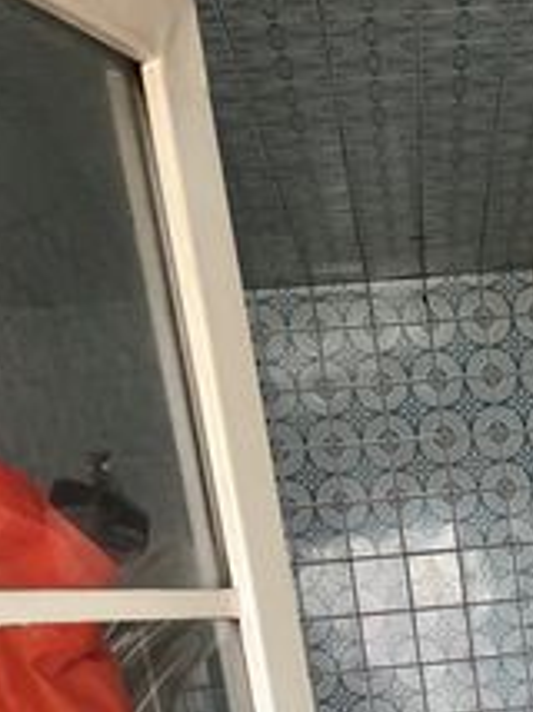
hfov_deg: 17.1
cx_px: 700
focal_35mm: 81
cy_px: 973
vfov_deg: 21.4
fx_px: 1666
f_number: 1.6
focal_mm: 5.1
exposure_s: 1/40
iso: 400
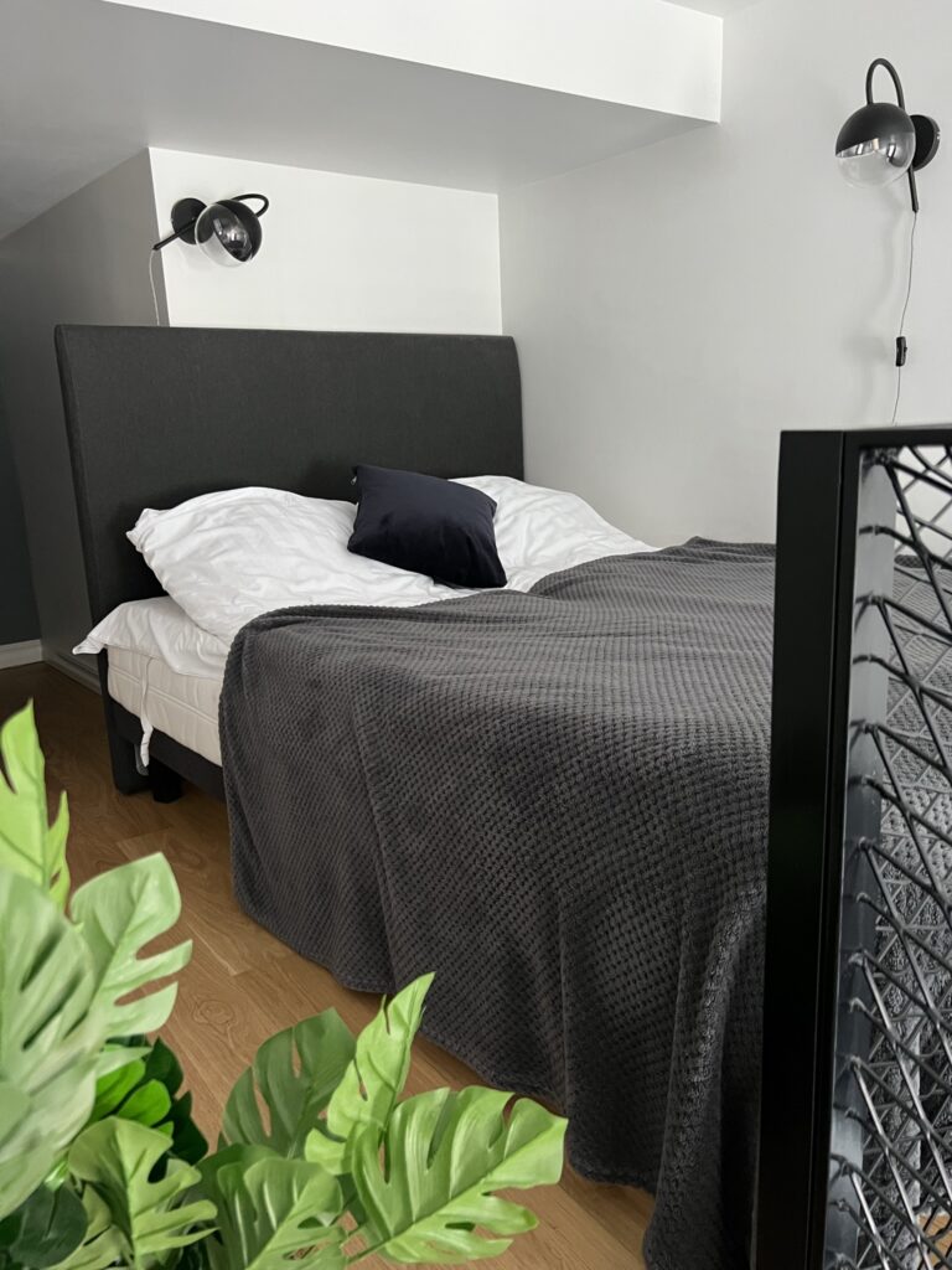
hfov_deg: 53.1
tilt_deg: -12.4
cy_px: 635
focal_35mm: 26
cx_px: 476
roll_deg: +2.5
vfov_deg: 67.3
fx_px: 953
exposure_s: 1/60
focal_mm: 5.7
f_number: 1.5
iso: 500
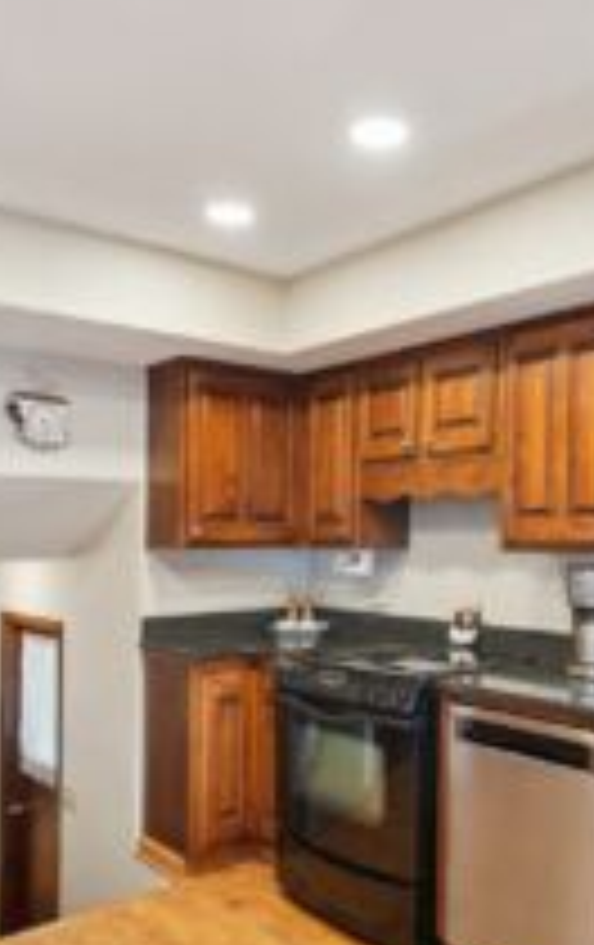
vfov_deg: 61.0
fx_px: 800
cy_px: 529
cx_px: 364
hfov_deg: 40.5
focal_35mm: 31
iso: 400
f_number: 8
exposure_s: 1/5
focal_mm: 16
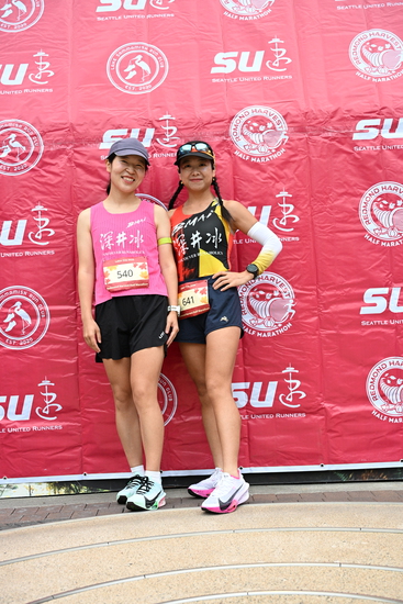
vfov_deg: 40.3
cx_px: 202
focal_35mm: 49
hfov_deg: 27.5
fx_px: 822
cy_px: 302
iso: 2000
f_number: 4
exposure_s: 1/400
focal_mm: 49
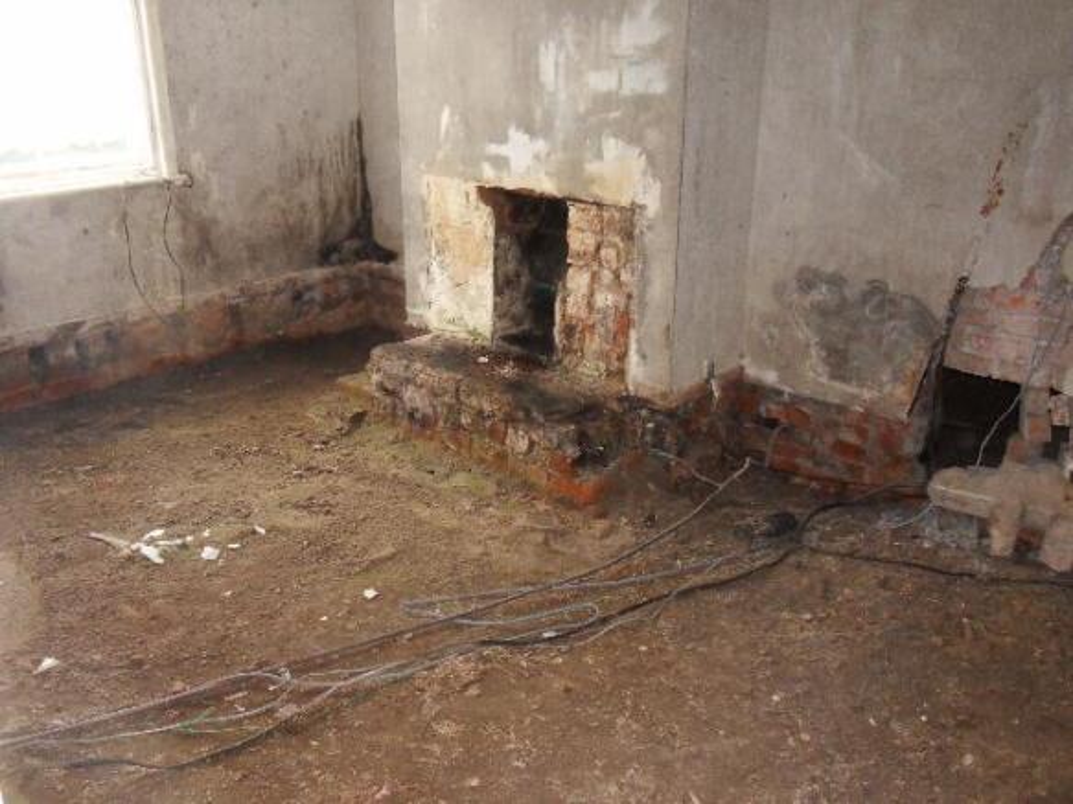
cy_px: 402
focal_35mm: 32
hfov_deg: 56.8
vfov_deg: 44.1
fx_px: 992
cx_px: 536
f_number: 3.7
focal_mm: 5.6
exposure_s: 1/30
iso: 400
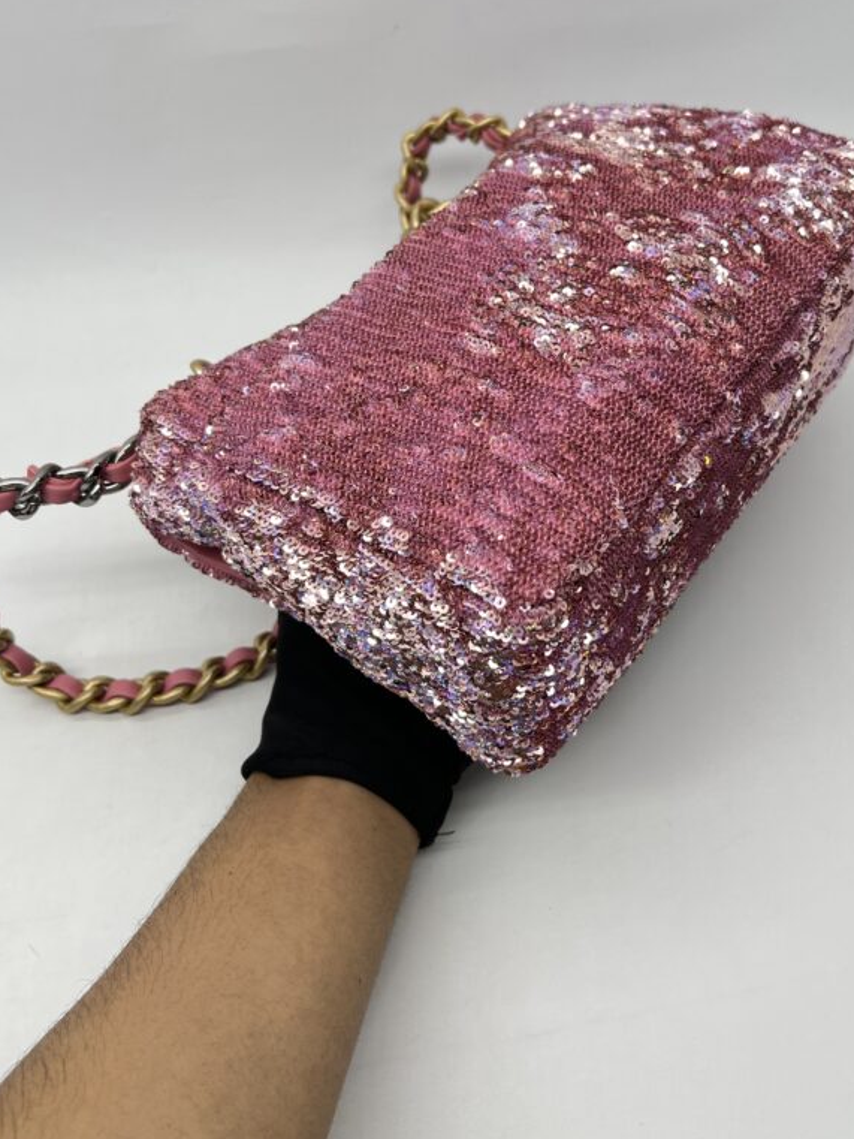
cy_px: 459
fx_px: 1151
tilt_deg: -43.5
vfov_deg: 52.3
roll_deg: +3.7
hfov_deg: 40.5
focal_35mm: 35
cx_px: 513
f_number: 1.5
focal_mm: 5.7
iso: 32
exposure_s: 1/107
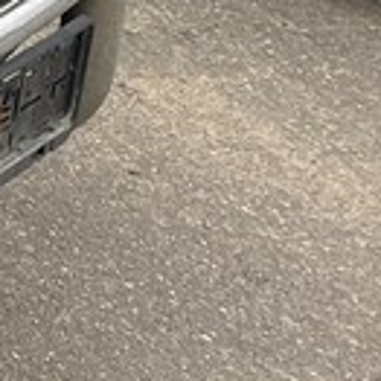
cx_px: -913
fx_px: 2229
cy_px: -468
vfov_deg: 9.0
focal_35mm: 179
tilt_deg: -15.7
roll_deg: -5.7
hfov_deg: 7.9
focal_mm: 5.7
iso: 50
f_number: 1.5
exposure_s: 1/526
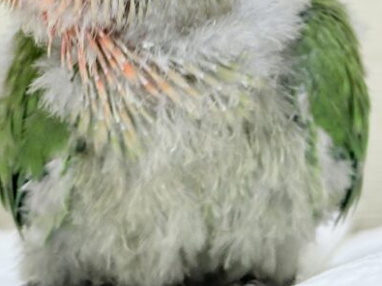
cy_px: -67
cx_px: 98
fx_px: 1743
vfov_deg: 9.3
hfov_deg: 12.5
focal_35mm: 158
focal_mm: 5.96
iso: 50
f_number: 1.6
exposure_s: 1/50
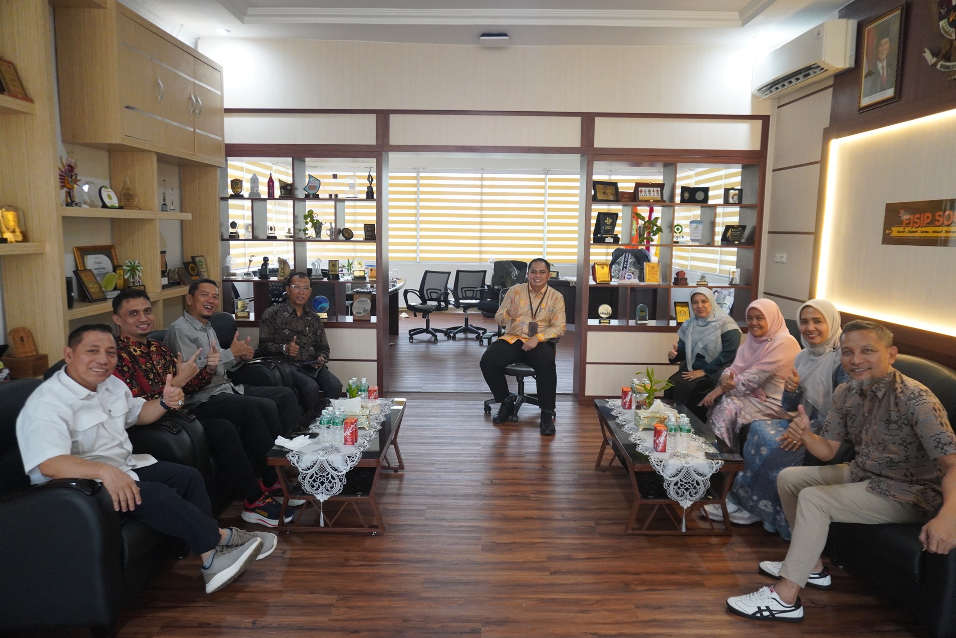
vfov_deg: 53.2
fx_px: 638
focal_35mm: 24
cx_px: 478
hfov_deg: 73.7
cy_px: 319
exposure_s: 1/160
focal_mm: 16
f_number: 4
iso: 1600
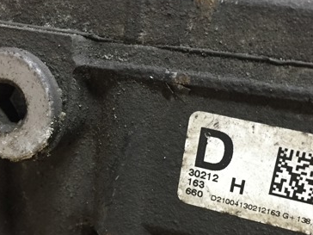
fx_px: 461
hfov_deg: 37.5
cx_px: 166
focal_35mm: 51
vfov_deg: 28.4
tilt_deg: -23.0
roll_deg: -5.6
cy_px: 156
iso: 250
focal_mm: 4.15
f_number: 2.2
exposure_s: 1/33
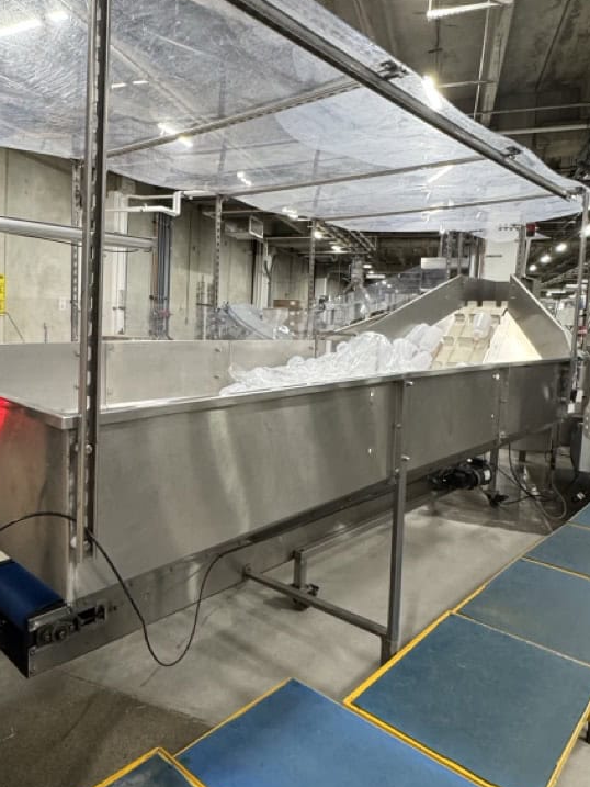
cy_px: 361
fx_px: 568
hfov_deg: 54.1
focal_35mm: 25
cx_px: 211
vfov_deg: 69.3
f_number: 2.2
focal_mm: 2.2
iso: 320
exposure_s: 1/85
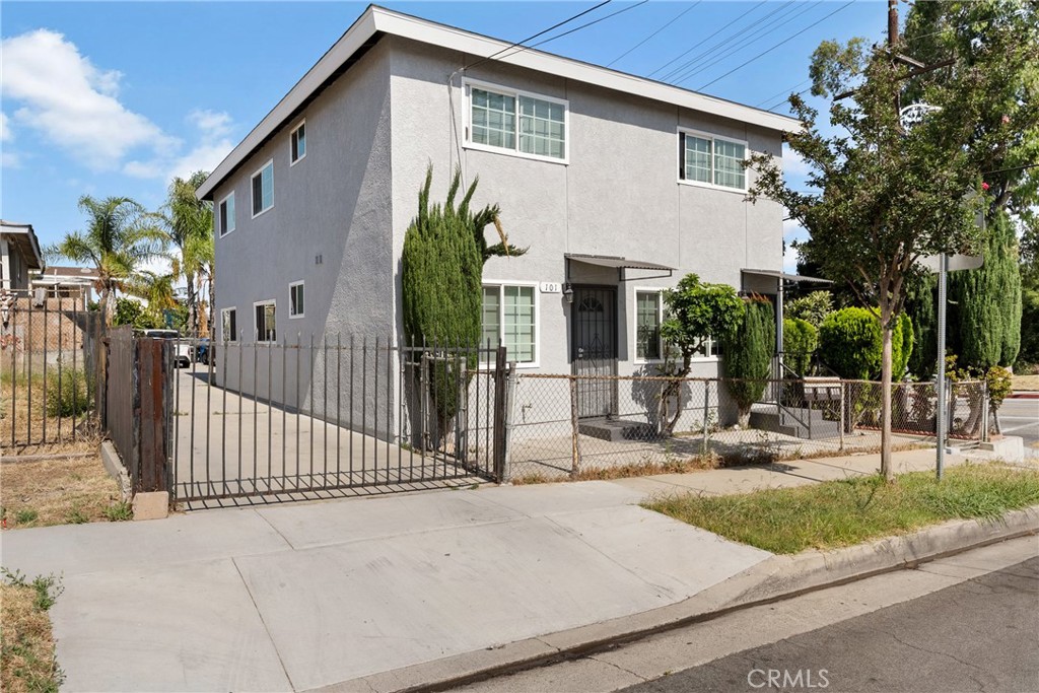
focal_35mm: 24
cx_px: 520
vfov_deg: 53.1
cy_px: 346
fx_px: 693
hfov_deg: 73.7
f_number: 9
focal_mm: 24
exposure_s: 1/1000
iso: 320
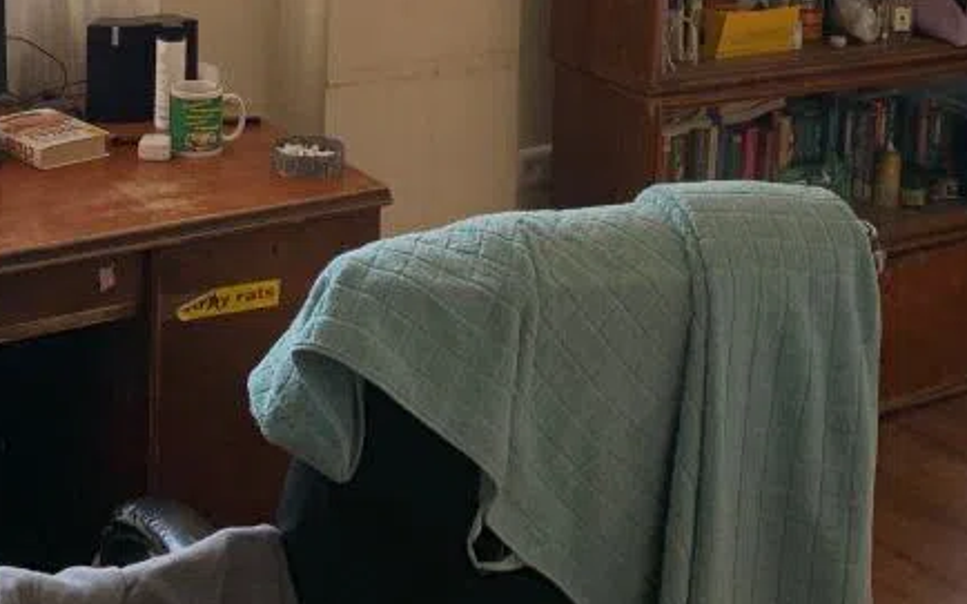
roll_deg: -1.9
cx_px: 341
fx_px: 1713
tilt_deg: -4.7
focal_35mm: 65
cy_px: -187
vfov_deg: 18.6
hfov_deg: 31.3
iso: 32
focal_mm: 4.25
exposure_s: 1/122
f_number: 1.8
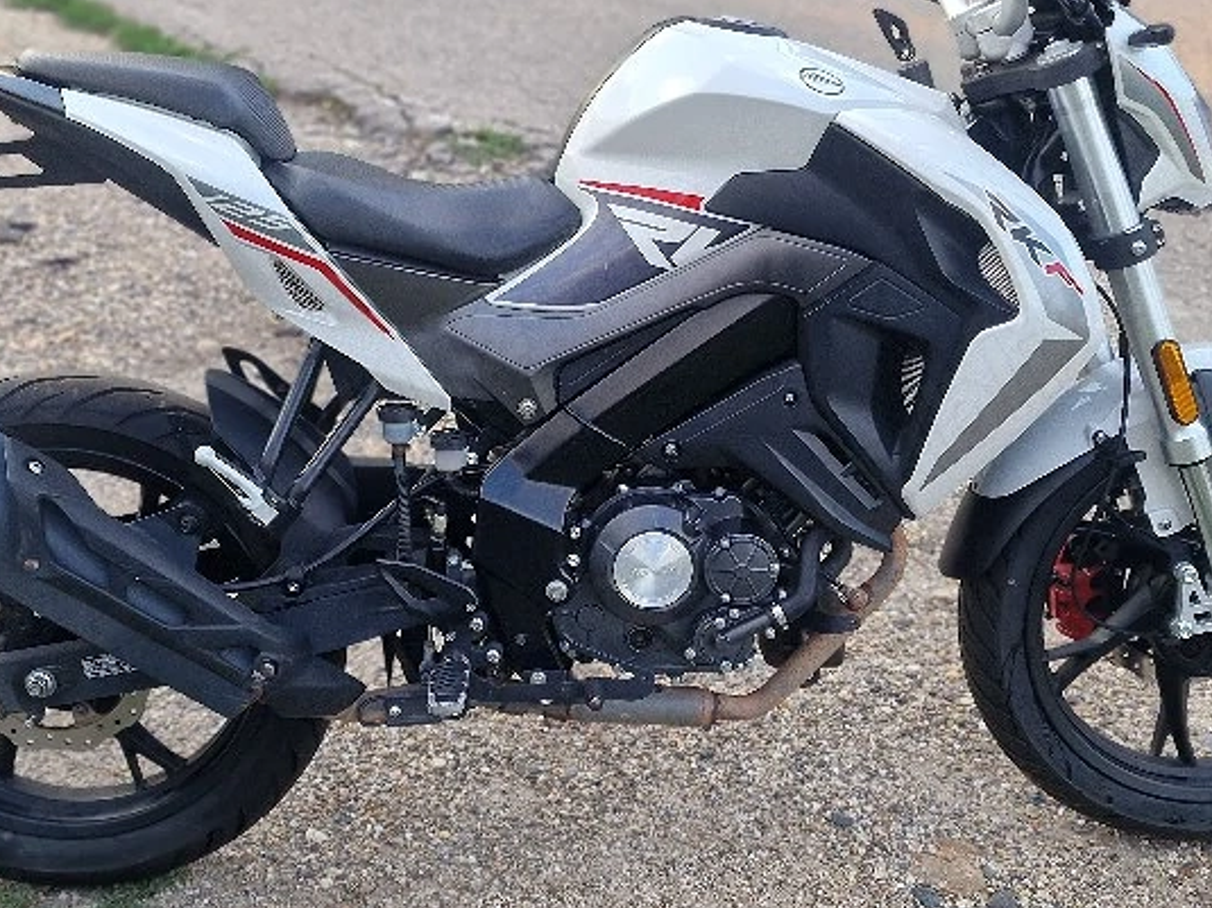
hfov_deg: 43.9
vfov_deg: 33.5
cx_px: 612
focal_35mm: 43
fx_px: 1505
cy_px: 376
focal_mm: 6.4
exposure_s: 1/100
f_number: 1.8
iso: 50
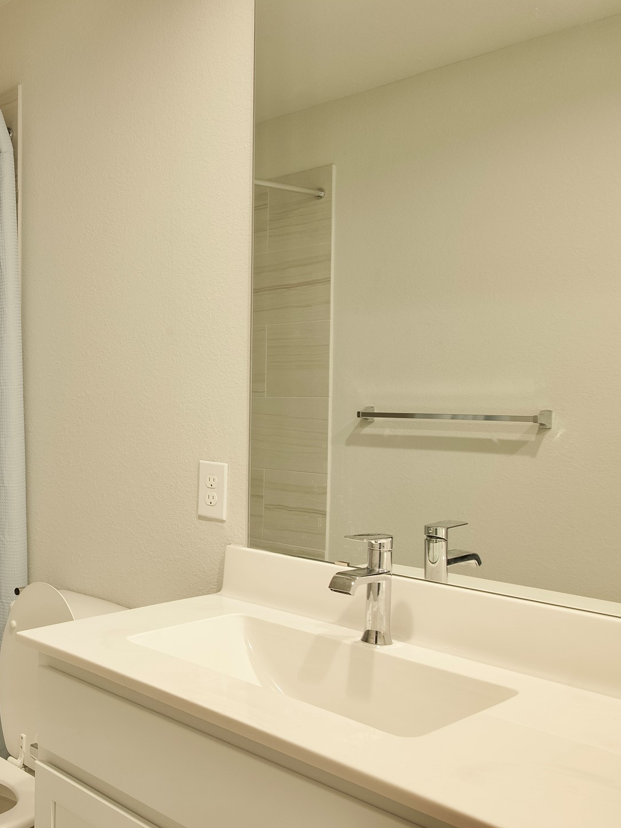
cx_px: 23
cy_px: 414
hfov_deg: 37.1
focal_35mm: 35
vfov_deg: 52.6
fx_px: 837
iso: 400
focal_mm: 24
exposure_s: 1/6
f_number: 11
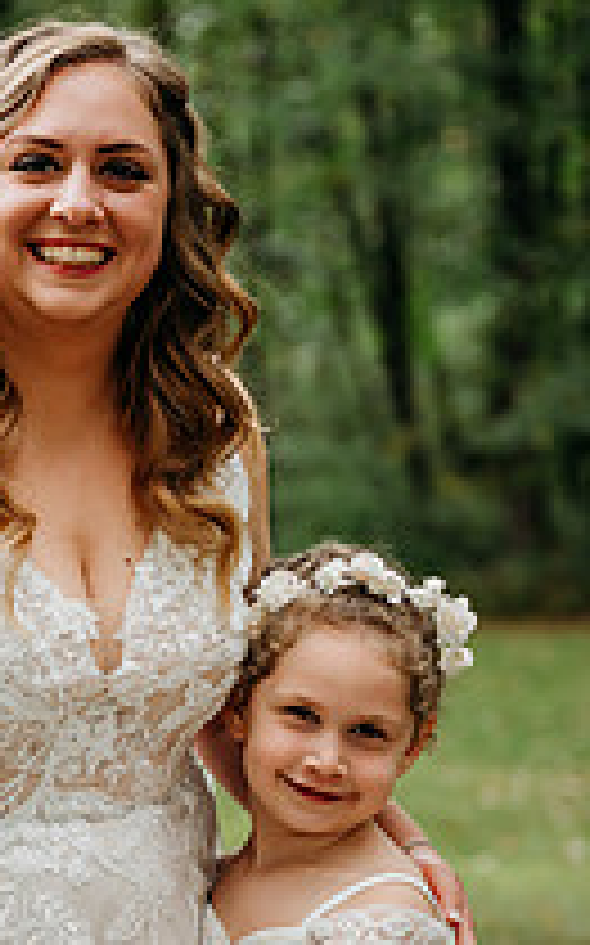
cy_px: 526
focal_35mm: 140
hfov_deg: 9.3
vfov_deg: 14.9
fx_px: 3607
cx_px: 77
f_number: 2.8
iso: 200
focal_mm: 64
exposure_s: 1/400
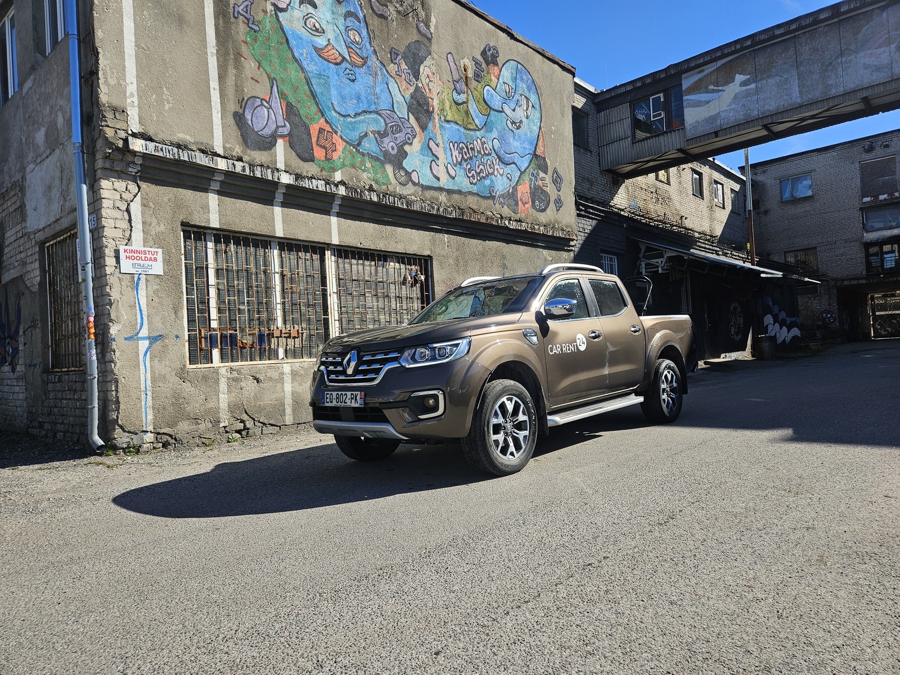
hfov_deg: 73.9
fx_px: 598
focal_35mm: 23
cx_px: 450
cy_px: 338
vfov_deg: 58.9
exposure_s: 1/1636
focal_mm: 5.4
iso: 32
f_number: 1.8
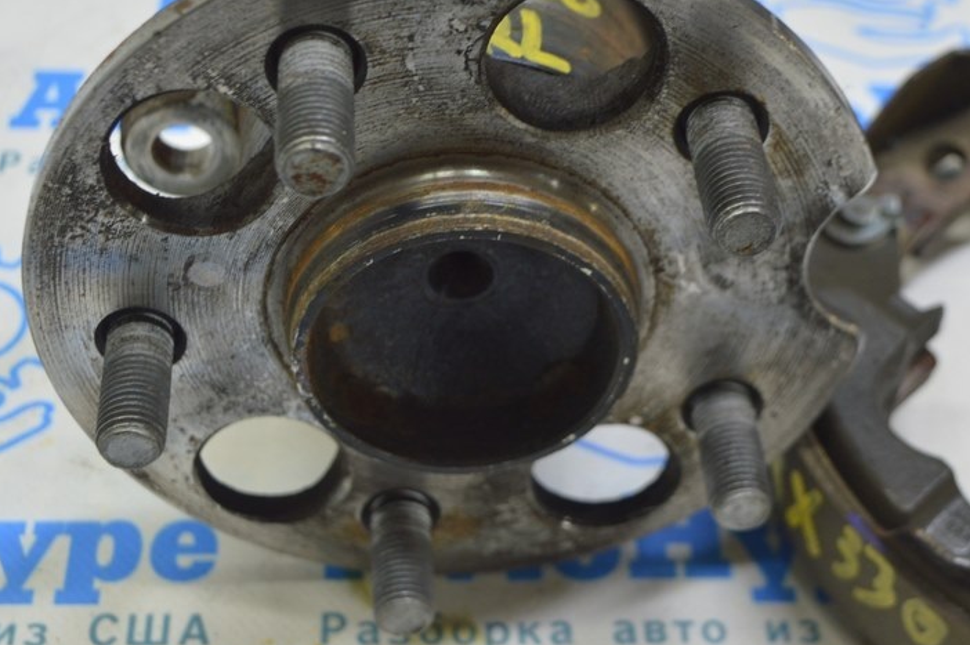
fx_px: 1885
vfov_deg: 19.4
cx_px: 531
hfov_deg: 28.8
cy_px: 313
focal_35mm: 70
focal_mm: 32
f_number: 5.6
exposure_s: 1/20
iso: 400
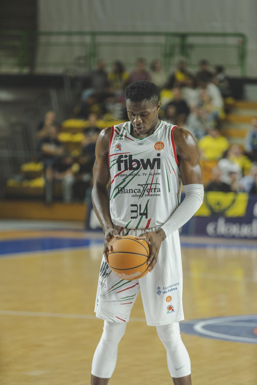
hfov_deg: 6.9
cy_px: 192
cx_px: 128
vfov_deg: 10.3
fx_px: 2141
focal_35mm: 200
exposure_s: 1/320
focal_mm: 200
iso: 800
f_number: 3.5
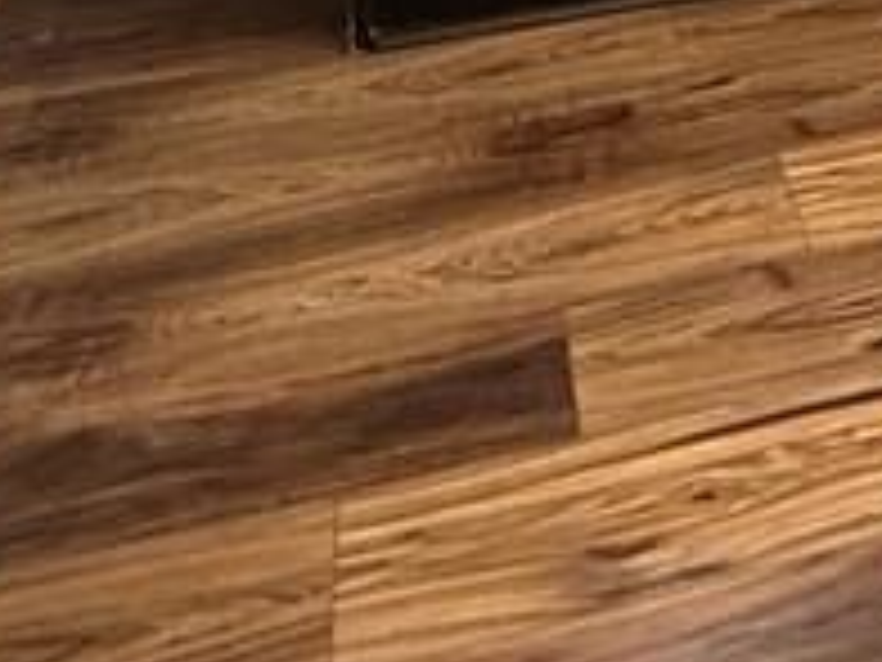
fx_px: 1860
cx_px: 1017
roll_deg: +0.4
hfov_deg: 24.5
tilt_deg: +2.0
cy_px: -923
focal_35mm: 73
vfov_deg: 14.0
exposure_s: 1/60
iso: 500
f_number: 2.2
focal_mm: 2.22
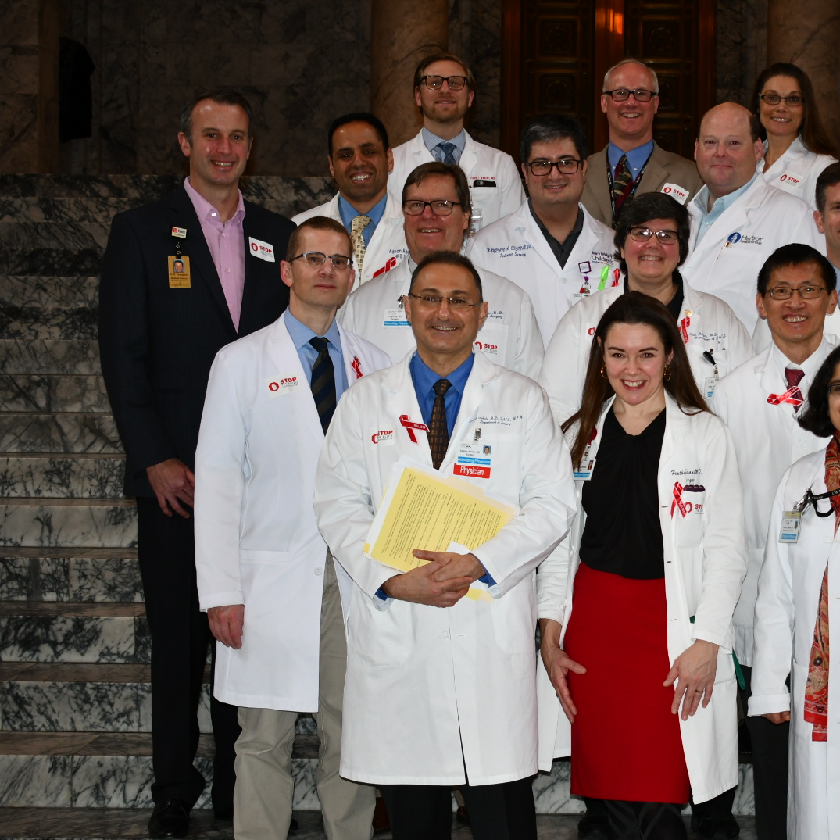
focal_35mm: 73
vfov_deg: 23.7
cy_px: 420
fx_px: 2004
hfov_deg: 23.5
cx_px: 614
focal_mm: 38
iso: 720
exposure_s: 1/60
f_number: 4.8
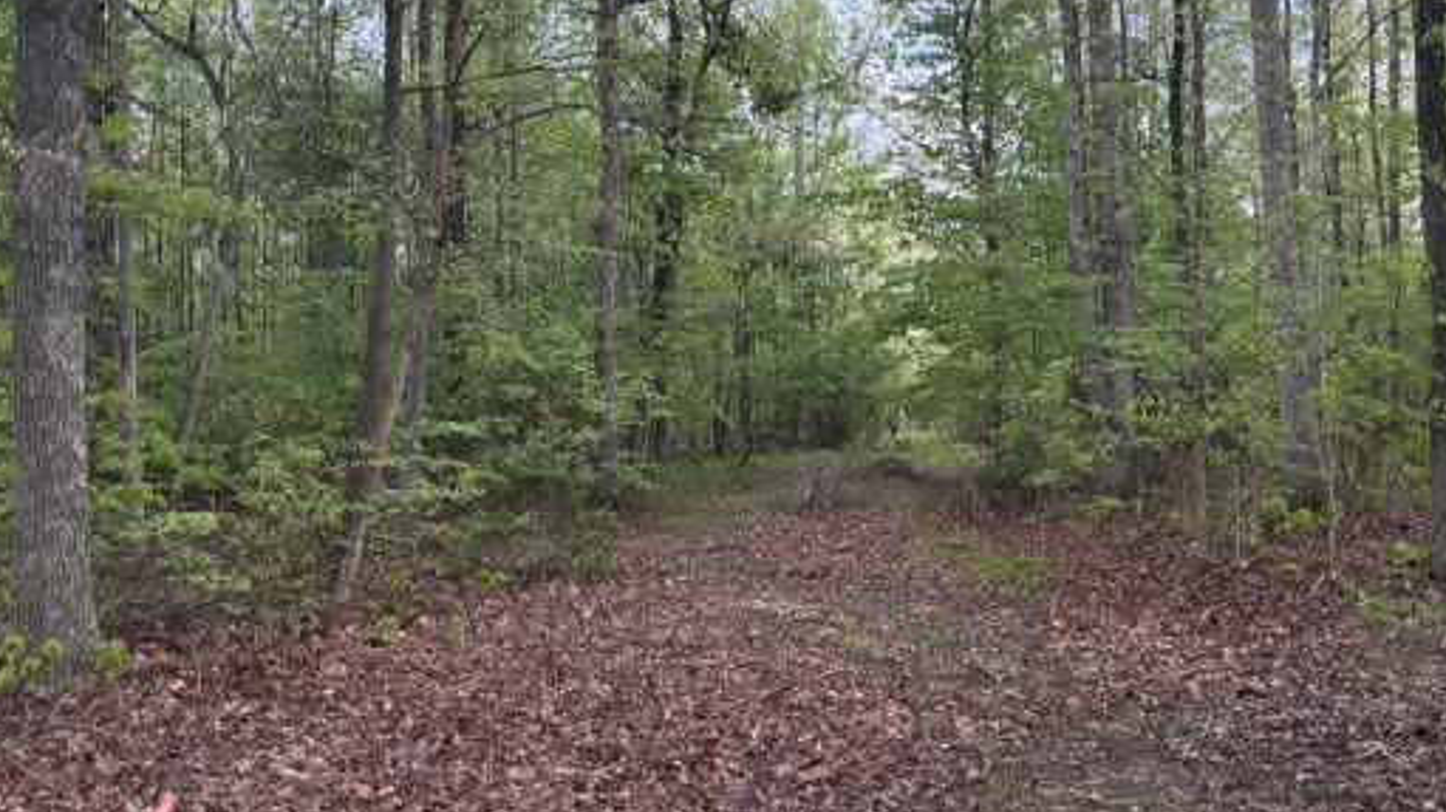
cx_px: 791
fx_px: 1418
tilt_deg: +0.8
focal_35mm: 37
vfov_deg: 31.8
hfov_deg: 53.9
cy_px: 314
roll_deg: +1.6
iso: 500
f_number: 1.6
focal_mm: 5.96
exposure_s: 1/56
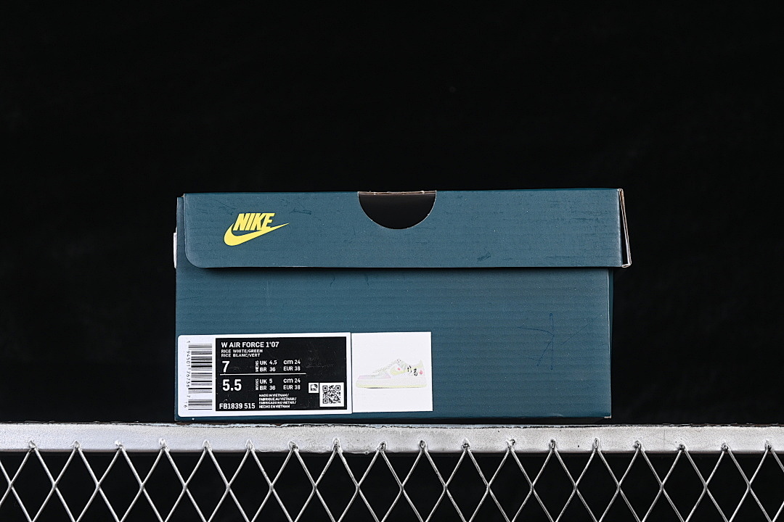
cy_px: 261
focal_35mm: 75
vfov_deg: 18.2
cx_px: 392
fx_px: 1633
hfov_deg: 27.0
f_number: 6.3
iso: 160
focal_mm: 50
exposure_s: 1/60
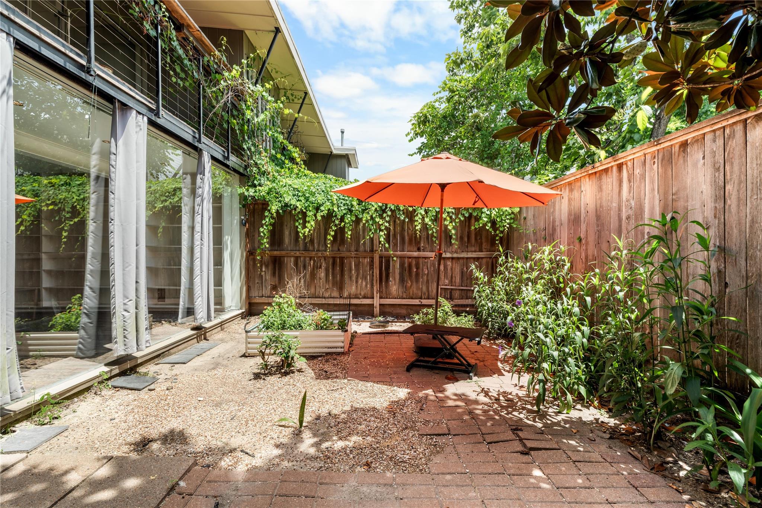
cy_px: 254
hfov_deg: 96.7
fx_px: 339
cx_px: 381
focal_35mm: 16
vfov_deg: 73.7
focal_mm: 16
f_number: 9
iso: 200
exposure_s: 1/15
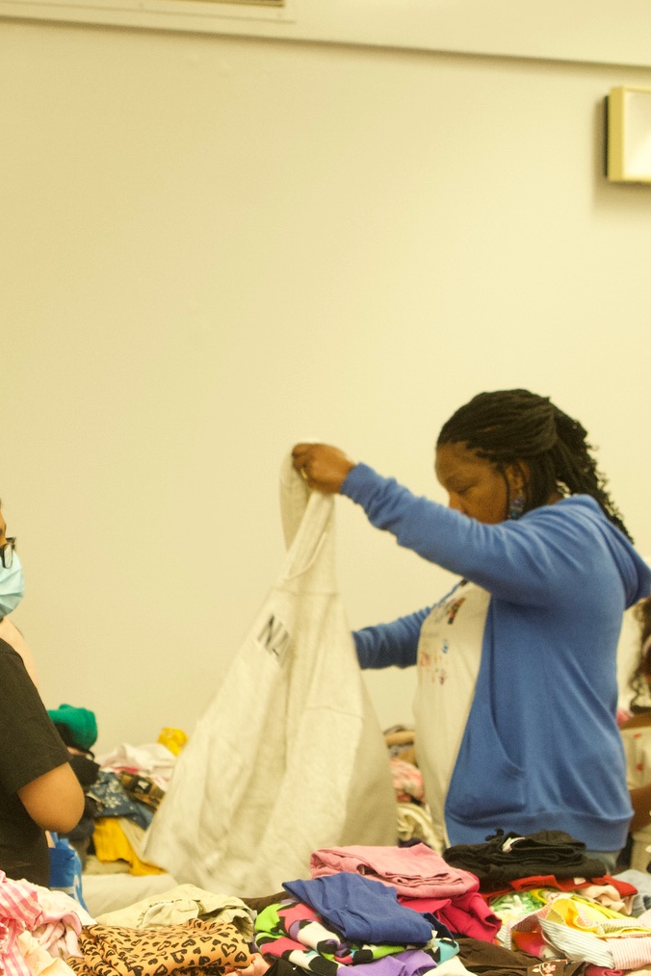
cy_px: 501
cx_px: 88
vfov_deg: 20.4
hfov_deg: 13.6
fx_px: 2712
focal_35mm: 100
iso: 3200
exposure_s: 1/80
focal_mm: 44
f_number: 4
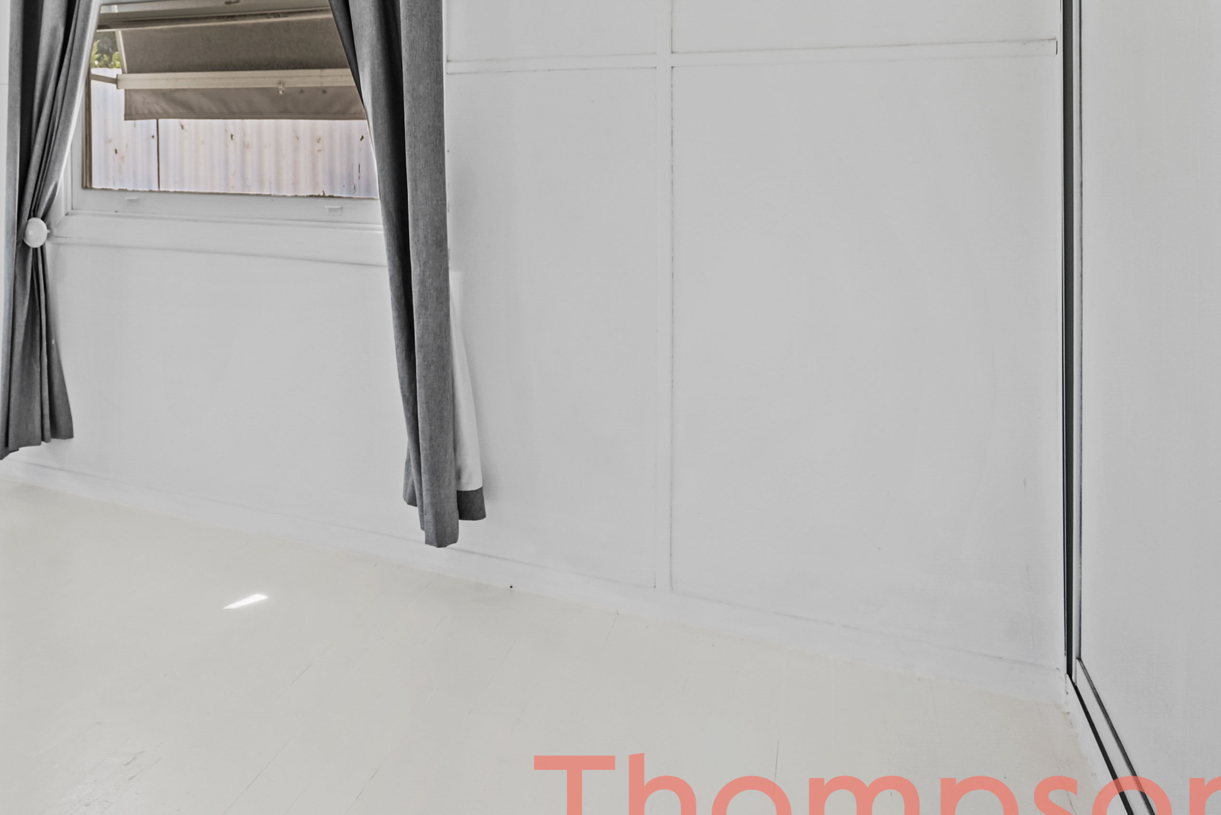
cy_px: 150
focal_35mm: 33
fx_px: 1120
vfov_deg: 38.3
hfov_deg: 47.7
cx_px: 10
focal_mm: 14
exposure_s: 1/15
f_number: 4
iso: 100
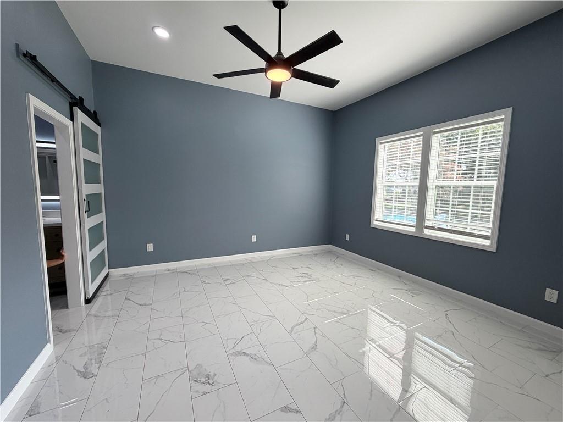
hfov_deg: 102.1
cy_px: 211
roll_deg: -0.4
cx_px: 282
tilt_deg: -6.7
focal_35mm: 14
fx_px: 228
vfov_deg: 85.7
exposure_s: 1/120
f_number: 2.2
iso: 64
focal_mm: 2.22
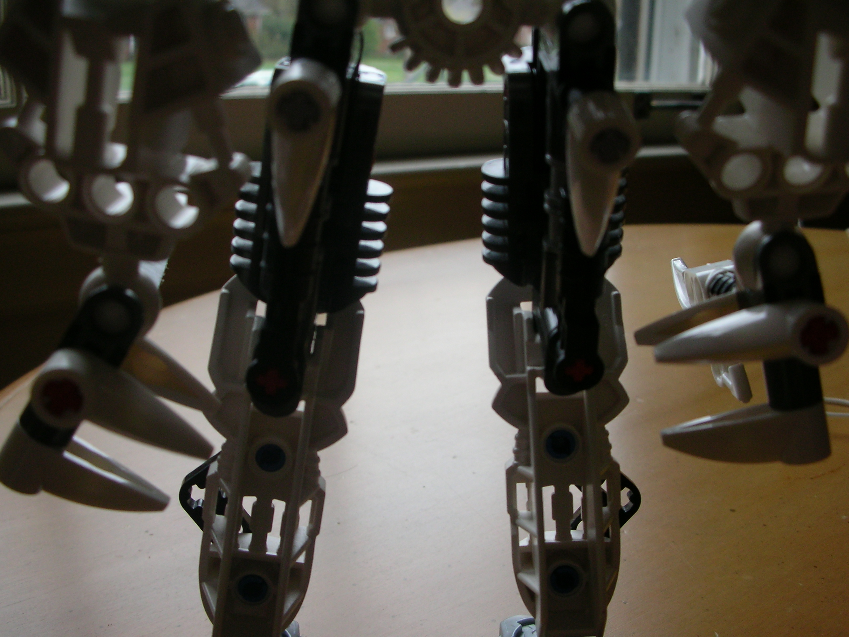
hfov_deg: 49.0
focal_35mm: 38
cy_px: 345
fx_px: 932
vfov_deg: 37.7
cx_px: 410
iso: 50
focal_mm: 5.8
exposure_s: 1/80
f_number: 3
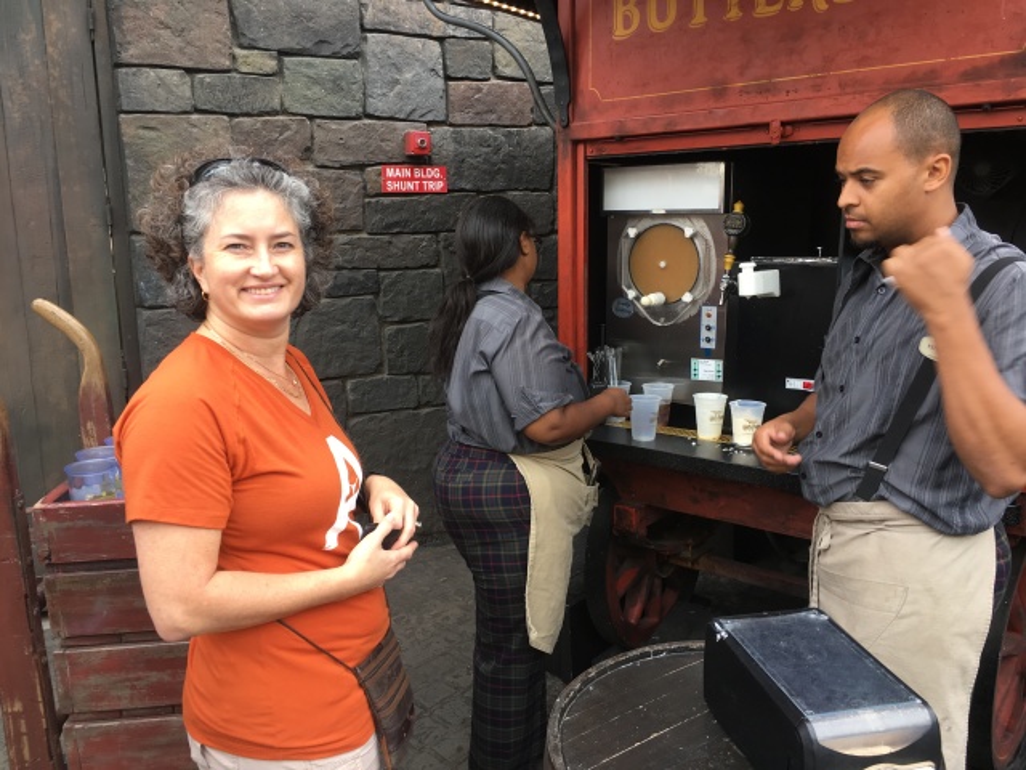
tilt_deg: -10.3
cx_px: 513
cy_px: 385
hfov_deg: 61.7
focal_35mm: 29
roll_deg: +1.1
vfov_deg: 48.2
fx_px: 860
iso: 25
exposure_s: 1/121
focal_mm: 4.15
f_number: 2.2
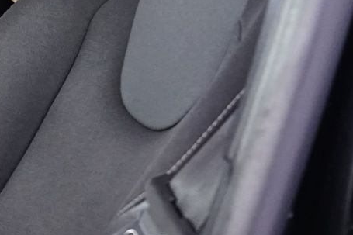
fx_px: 1294
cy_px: 195
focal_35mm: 132
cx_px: -351
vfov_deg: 10.3
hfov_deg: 13.4
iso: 1600
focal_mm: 24
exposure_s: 1/10
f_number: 4
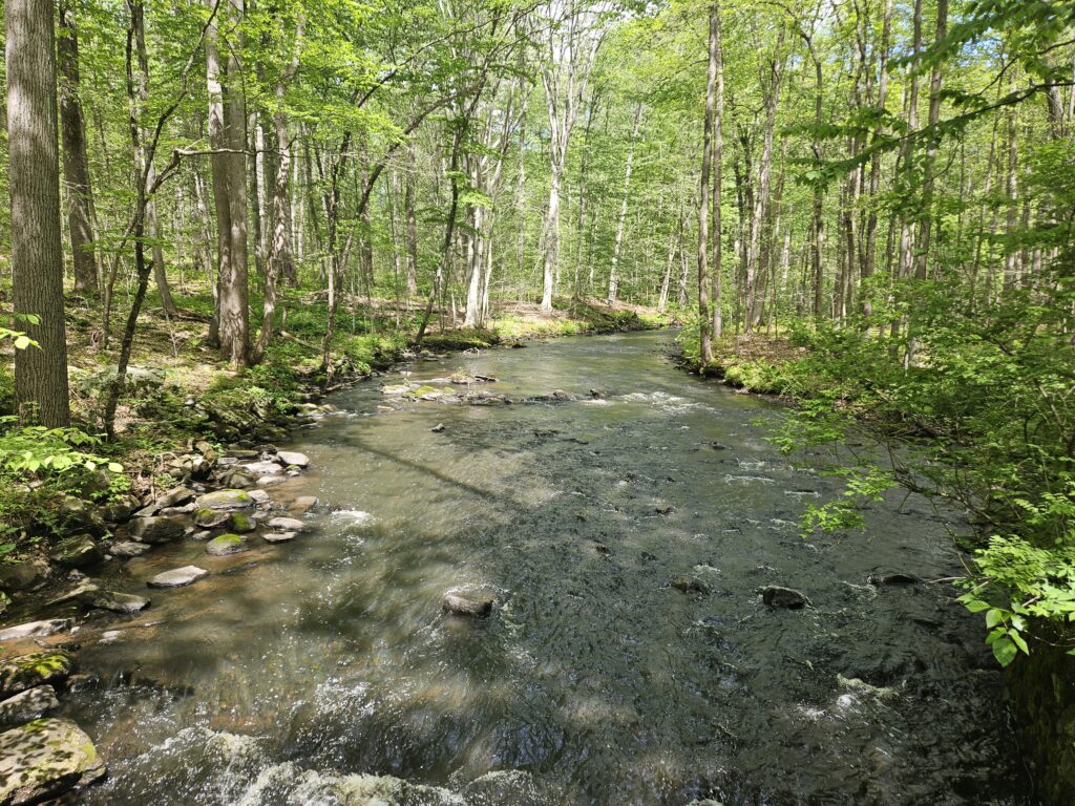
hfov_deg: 73.9
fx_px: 714
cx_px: 538
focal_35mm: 23
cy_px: 403
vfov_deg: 58.9
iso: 25
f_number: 1.8
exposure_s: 1/203
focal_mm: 5.4
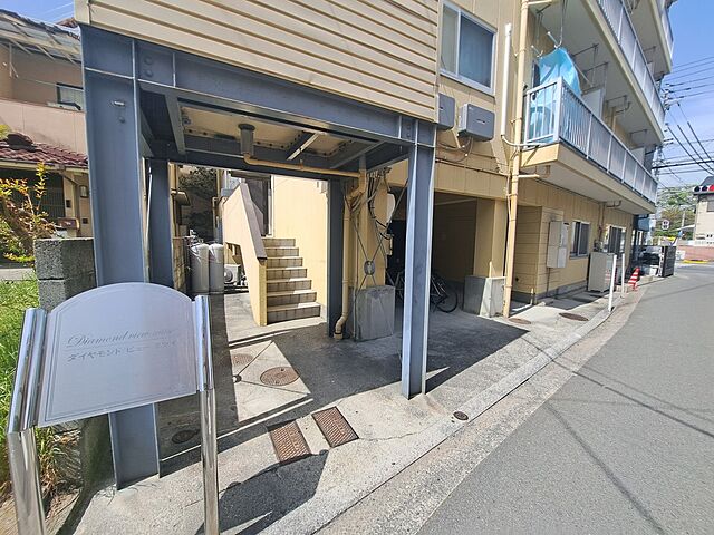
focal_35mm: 13
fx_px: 268
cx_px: 357
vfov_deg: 89.9
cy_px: 268
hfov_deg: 106.2
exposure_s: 1/767
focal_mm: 1.74
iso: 50
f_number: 2.2
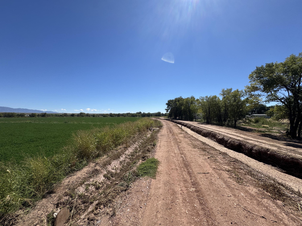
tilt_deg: +0.7
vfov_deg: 85.7
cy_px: 113
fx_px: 122
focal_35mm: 14
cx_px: 151
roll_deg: +0.3
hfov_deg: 102.1
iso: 50
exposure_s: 1/3106
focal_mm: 2.22
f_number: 2.2
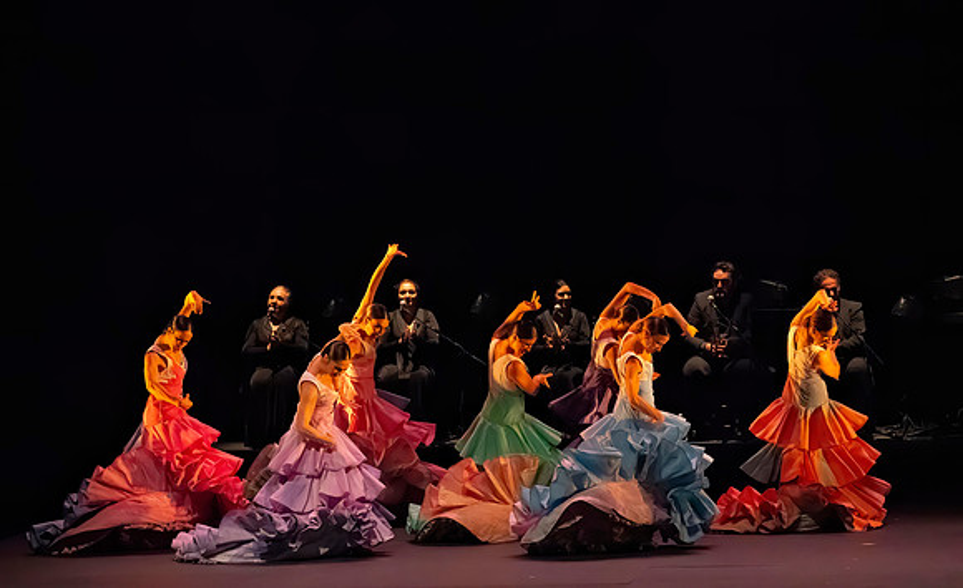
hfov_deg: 9.9
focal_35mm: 214
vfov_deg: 6.0
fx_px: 5585
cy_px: 330
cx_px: 495
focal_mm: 196
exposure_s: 1/400
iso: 20000
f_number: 6.3
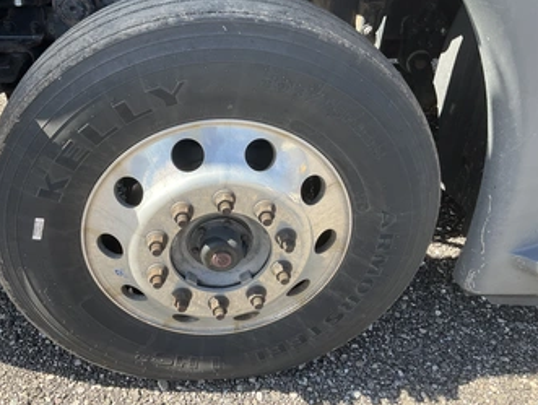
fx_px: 545
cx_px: 231
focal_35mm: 35
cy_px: 174
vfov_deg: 40.7
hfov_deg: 52.4
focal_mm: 3
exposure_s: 1/286
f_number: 1.8
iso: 25
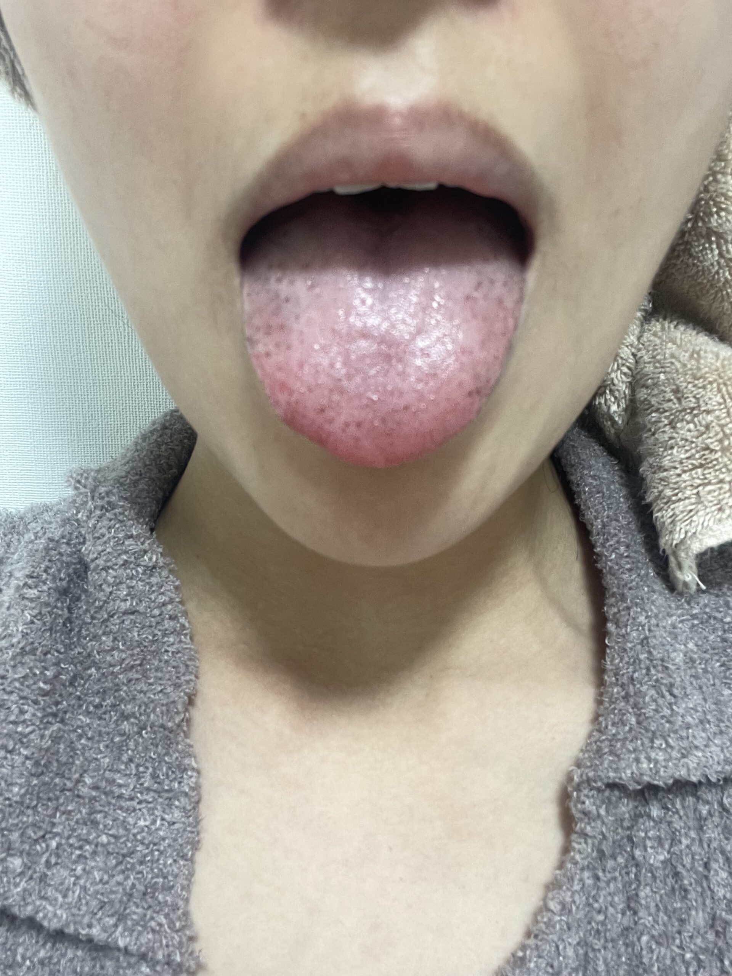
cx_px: 366
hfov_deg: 46.8
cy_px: 488
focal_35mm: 30
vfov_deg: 60.0
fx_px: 846
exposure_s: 1/44
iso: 200
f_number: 2.2
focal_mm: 2.71
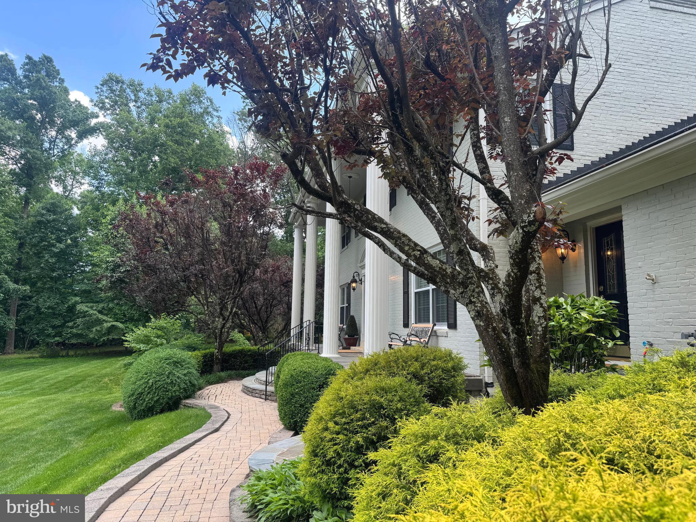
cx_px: 348
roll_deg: -0.8
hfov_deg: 71.6
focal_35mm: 24
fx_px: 483
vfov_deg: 56.8
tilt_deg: +7.5
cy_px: 261
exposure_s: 1/419
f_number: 1.78
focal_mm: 6.76
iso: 80
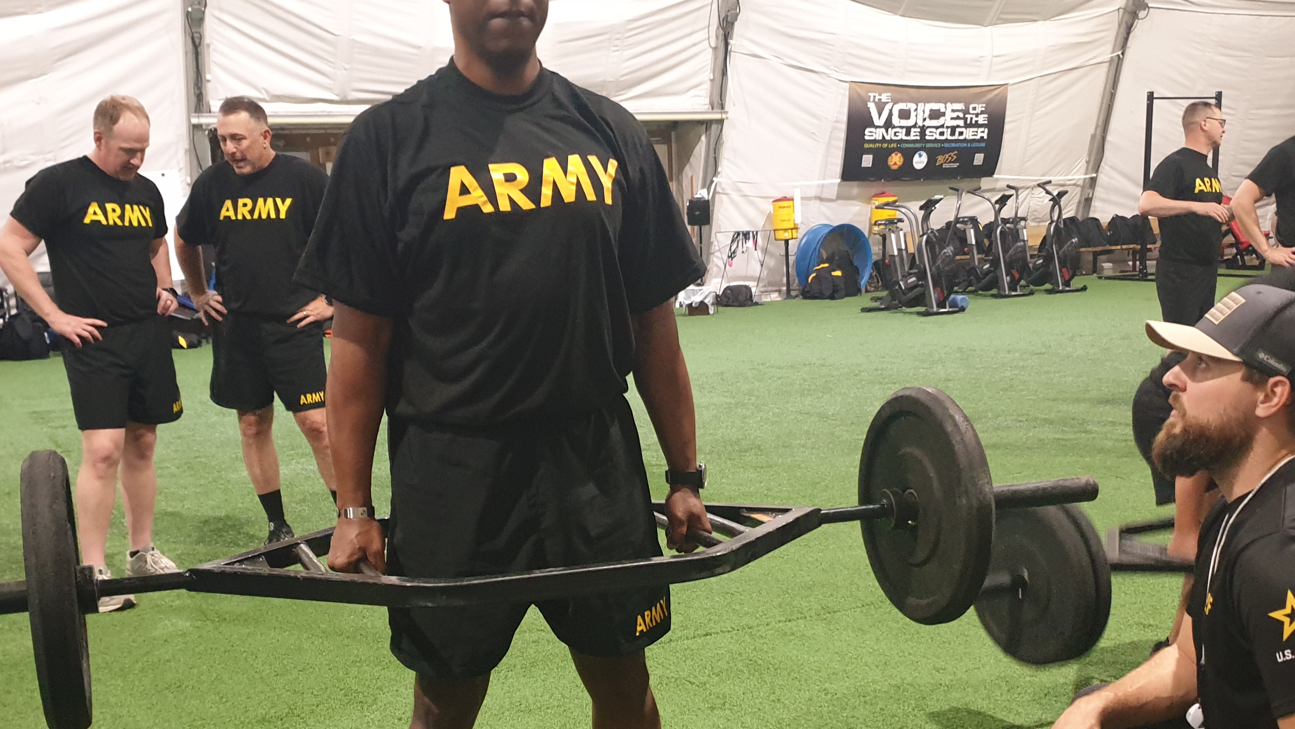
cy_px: 599
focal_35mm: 44
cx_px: 687
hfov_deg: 46.4
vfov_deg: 26.5
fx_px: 1511
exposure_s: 1/30
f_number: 1.5
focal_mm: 4.3
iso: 320
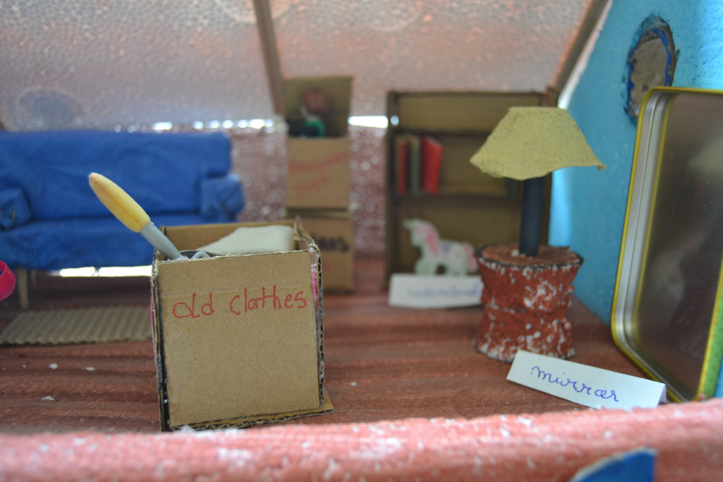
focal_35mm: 34
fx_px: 693
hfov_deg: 55.1
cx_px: 362
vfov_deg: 38.4
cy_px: 241
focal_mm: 23
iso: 640
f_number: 3.8
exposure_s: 1/60
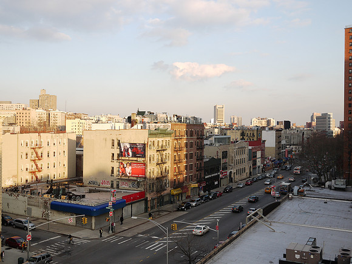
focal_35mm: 40
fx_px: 407
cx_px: 176
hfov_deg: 46.8
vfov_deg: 36.0
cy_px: 132
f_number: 6.3
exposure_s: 1/125
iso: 100
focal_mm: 20
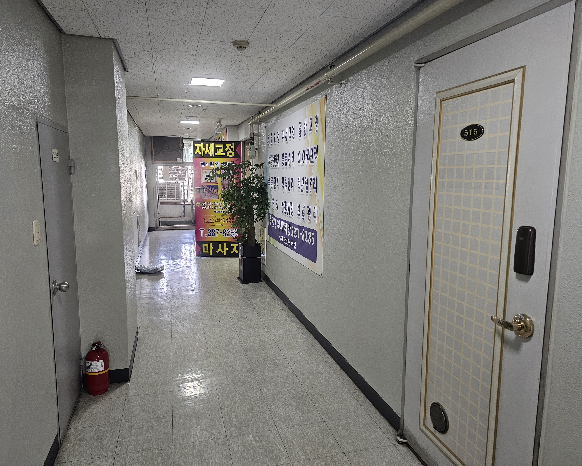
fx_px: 413
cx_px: 286
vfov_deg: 58.8
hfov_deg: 70.3
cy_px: 233
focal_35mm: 24
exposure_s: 1/30
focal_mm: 6.3
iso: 500
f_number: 1.7
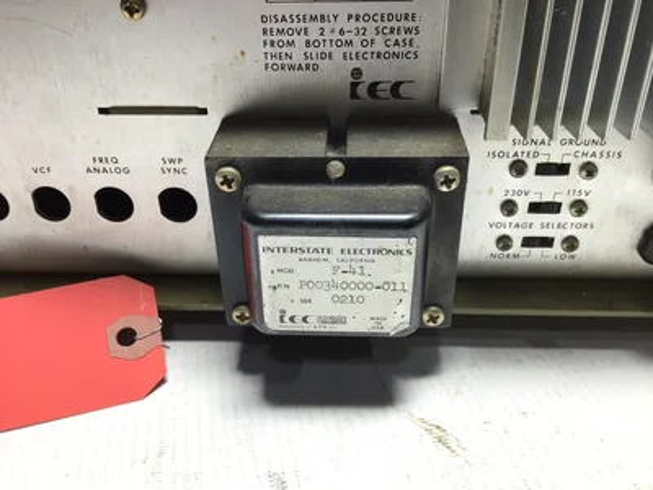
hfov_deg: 58.4
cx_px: 326
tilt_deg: -32.5
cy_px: 245
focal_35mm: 31
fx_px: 585
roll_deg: +0.0
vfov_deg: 45.4
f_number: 2.4
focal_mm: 3.3
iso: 25
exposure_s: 1/60
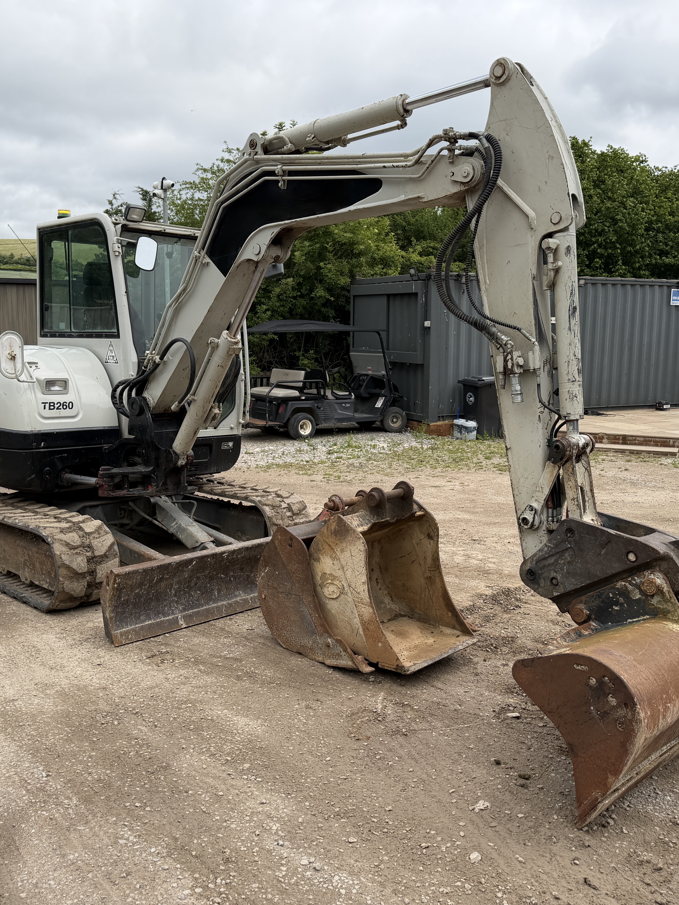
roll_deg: -0.3
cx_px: 345
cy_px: 441
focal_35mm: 33
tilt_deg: -8.3
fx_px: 863
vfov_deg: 55.3
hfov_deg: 42.9
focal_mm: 6.76
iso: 80
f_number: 1.78
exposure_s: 1/3953
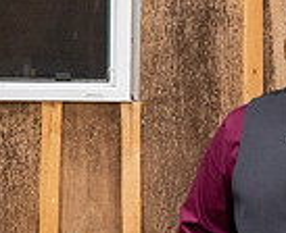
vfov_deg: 4.9
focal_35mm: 323
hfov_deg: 5.8
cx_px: 604
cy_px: 64
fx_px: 2758
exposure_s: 1/400
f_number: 4
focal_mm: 70
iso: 2500
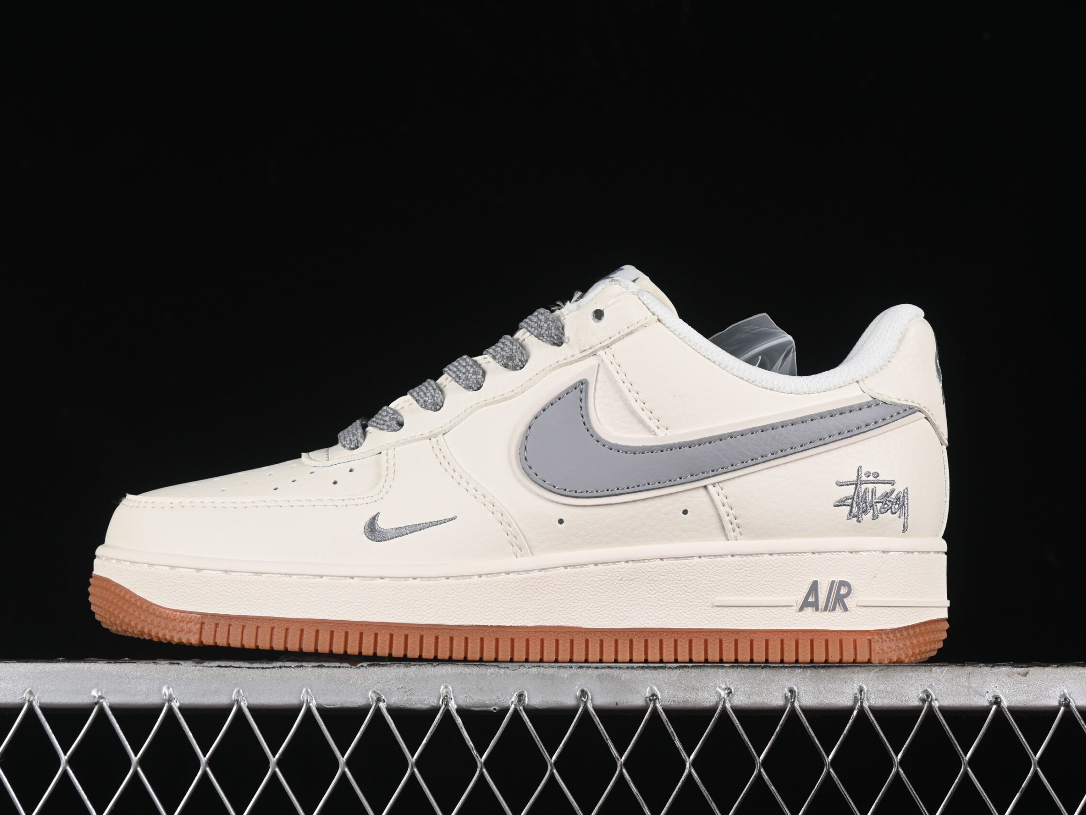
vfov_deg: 18.0
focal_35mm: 82
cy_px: 407
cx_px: 522
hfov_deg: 23.8
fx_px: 2573
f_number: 8
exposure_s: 1/80
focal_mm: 50
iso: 160
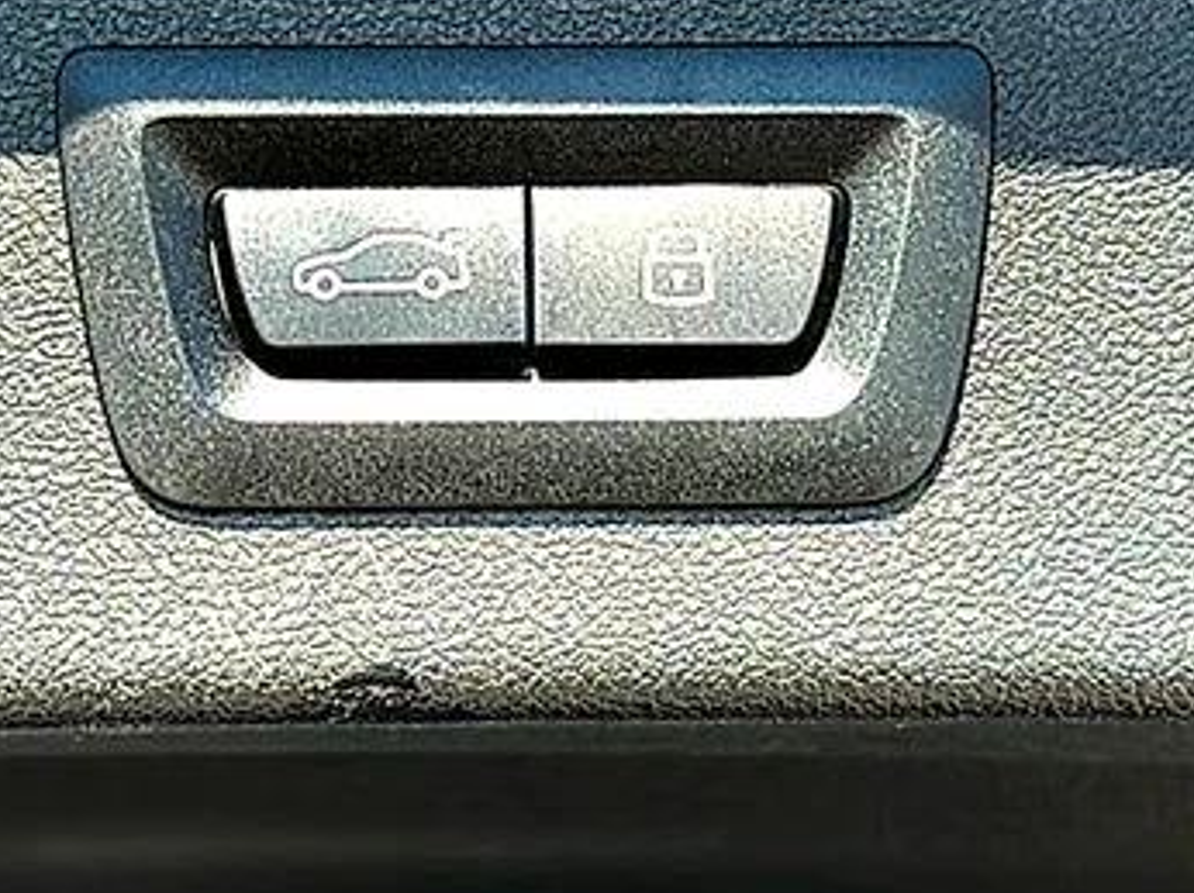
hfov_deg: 24.7
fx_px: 2723
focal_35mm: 79
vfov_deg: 18.5
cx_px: 528
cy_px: 250
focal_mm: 6.86
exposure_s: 1/824
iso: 80
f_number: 1.78
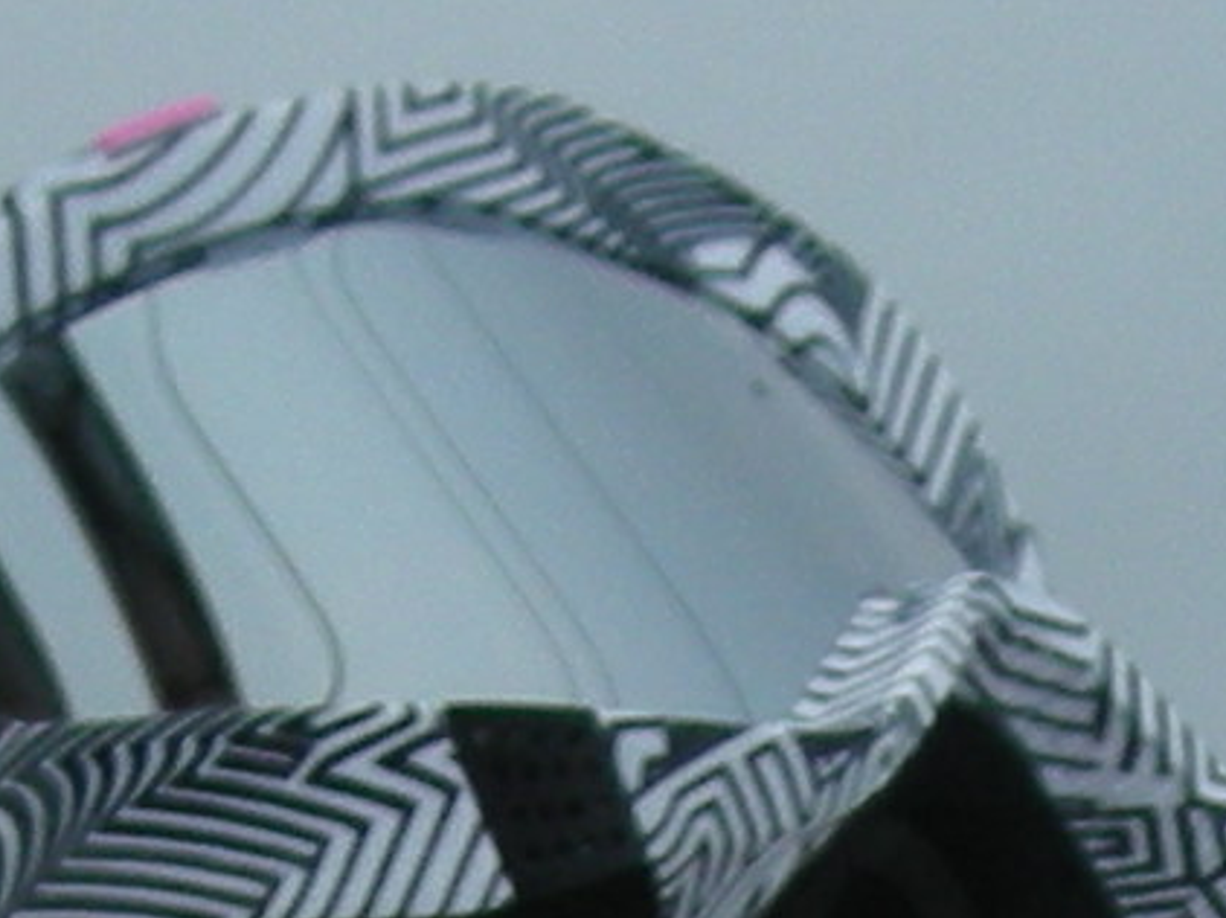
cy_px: 3062
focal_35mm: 255
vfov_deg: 5.4
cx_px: 503
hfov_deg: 7.8
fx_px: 9026
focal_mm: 5.7
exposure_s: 1/171
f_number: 5.7
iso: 50
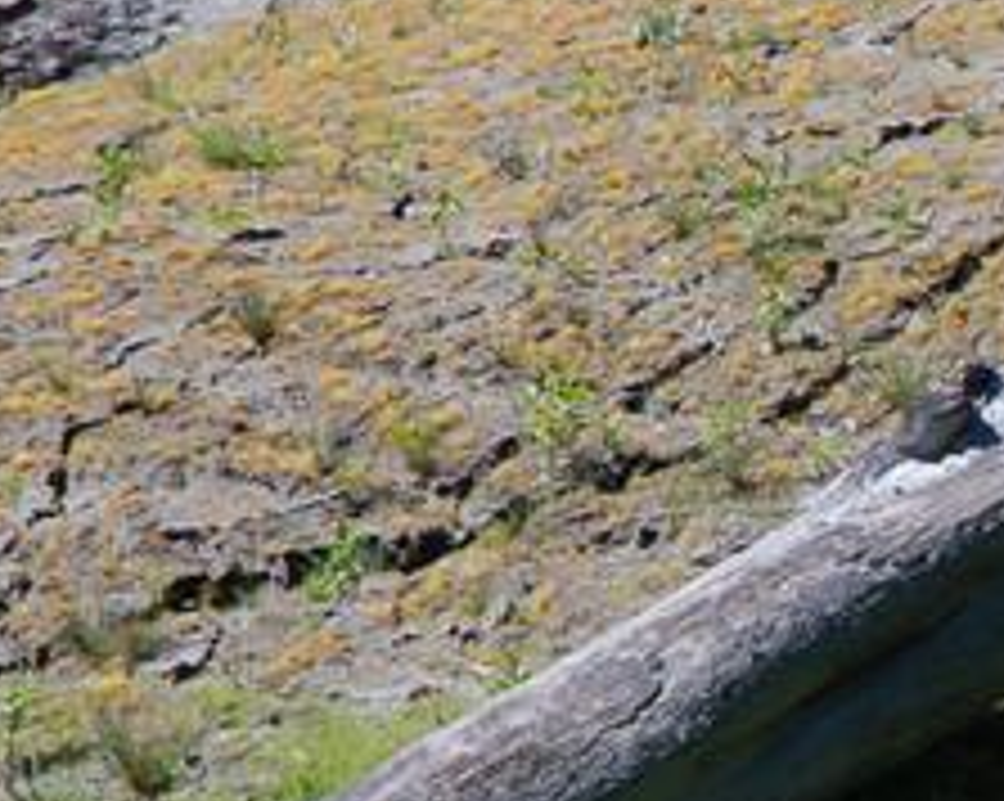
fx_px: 18021
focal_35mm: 607
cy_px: 745
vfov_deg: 2.5
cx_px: 1400
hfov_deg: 3.2
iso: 200
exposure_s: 1/320
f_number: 5.6
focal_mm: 120
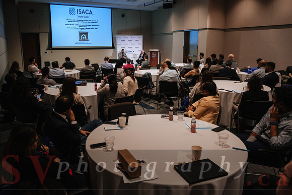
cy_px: 86
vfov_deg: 48.0
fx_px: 218
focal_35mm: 27
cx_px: 129
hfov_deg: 67.3
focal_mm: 16
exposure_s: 1/80
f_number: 2.8
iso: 800
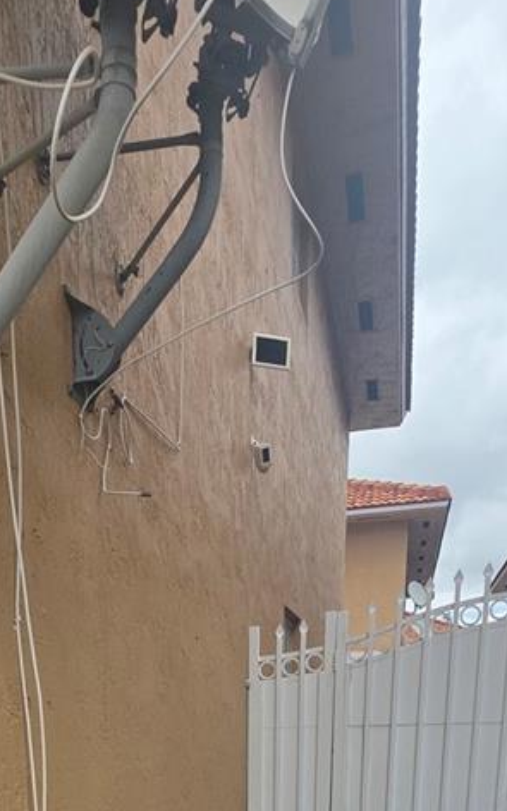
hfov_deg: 35.8
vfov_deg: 40.7
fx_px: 774
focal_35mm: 35
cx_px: 156
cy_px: 948
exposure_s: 1/763
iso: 40
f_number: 1.9
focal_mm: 2.2
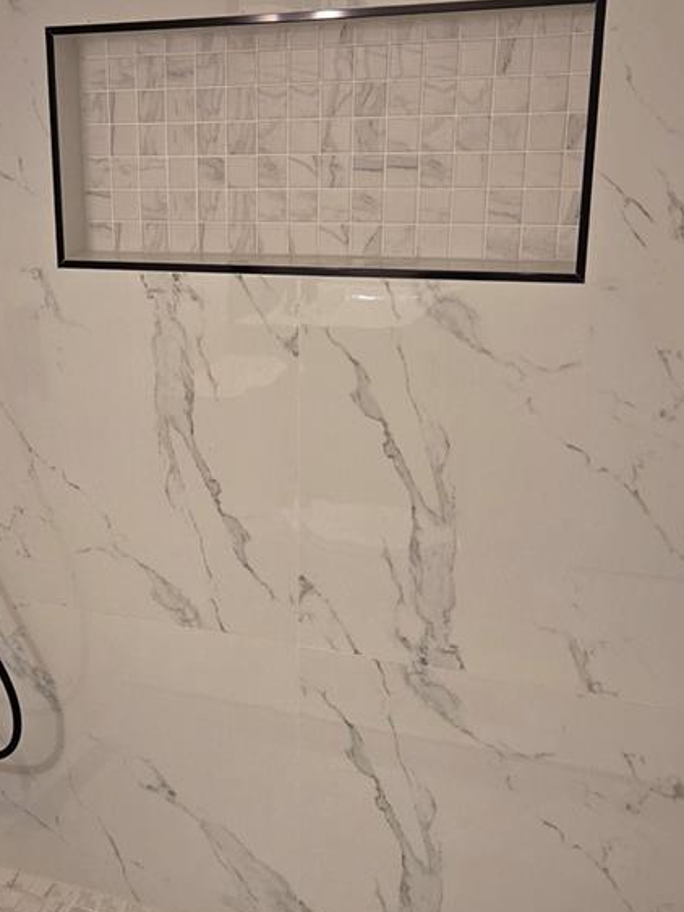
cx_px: 147
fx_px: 1291
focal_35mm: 49
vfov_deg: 38.9
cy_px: 479
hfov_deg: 29.1
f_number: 1.8
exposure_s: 1/120
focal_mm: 5.4
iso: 400
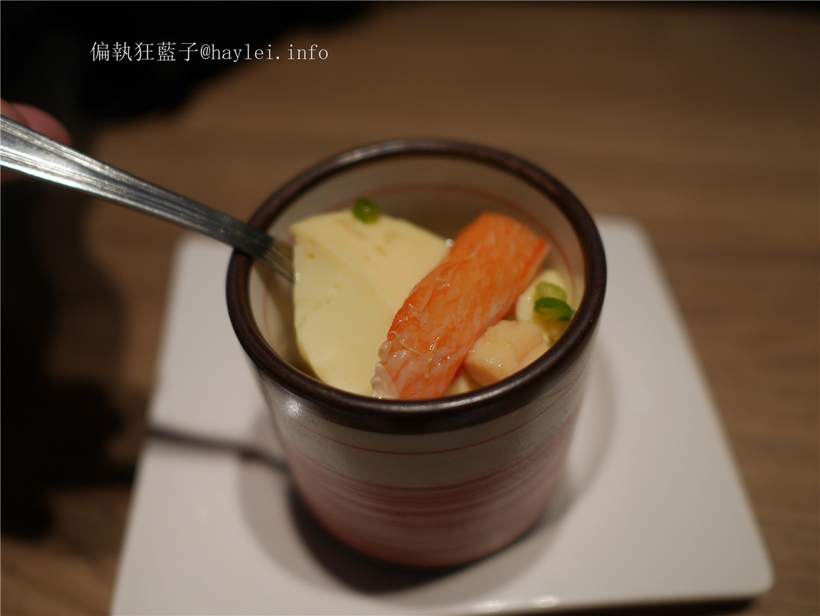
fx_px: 711
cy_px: 308
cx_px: 410
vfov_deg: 46.8
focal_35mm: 30
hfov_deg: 59.9
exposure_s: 1/125
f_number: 1.8
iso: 200
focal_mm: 15
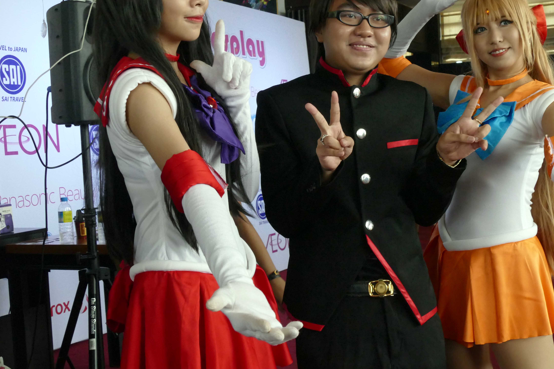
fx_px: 831
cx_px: 341
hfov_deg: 36.7
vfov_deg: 25.1
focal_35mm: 54
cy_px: 172
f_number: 5
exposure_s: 1/250
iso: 1600
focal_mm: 15.76
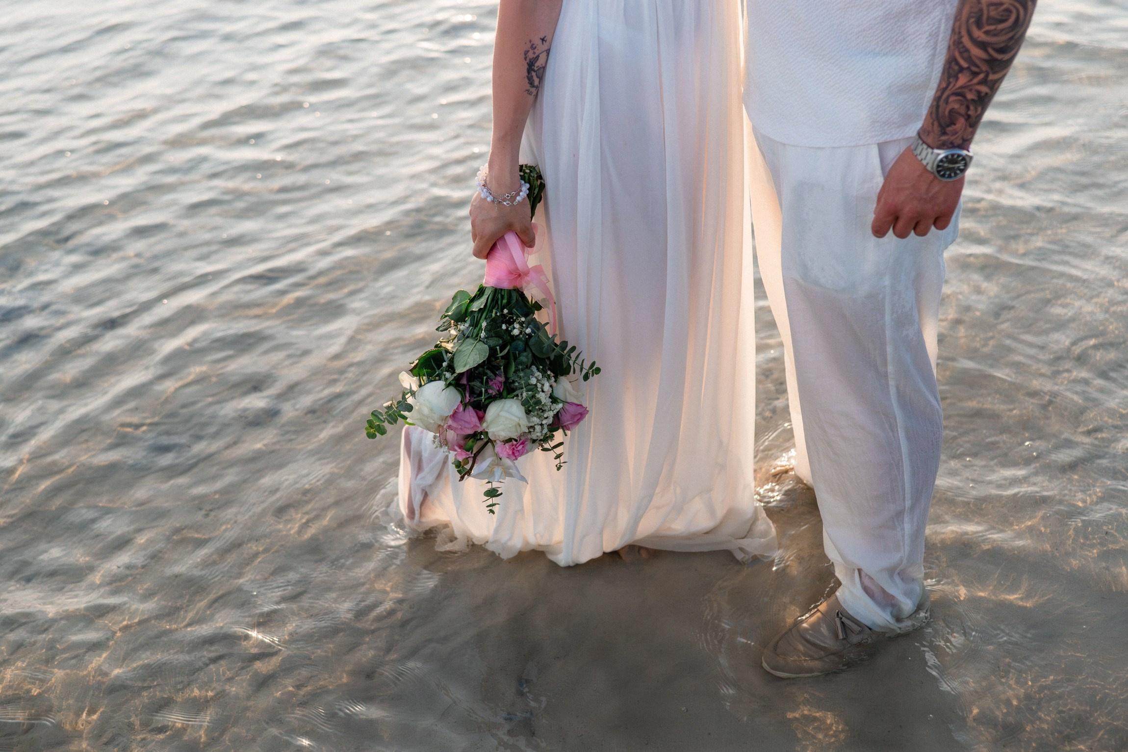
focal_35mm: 50
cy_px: 376
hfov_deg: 39.6
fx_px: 1566
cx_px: 564
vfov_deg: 27.0
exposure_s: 1/8000
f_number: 2.8
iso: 3200
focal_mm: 50
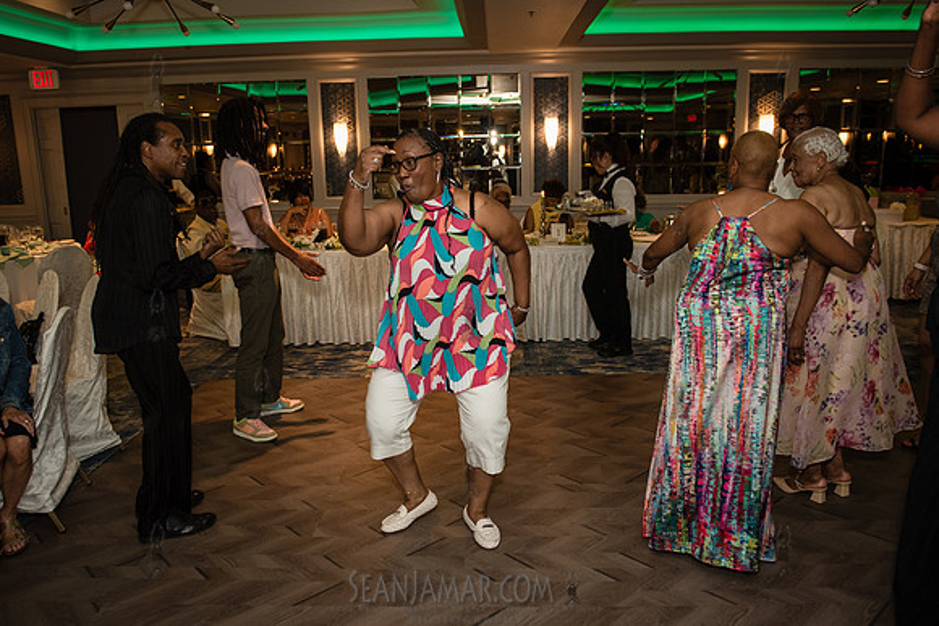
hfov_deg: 68.2
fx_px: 694
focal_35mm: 27
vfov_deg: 48.6
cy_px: 313
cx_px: 470
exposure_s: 1/160
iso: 1600
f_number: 3.5
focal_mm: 24
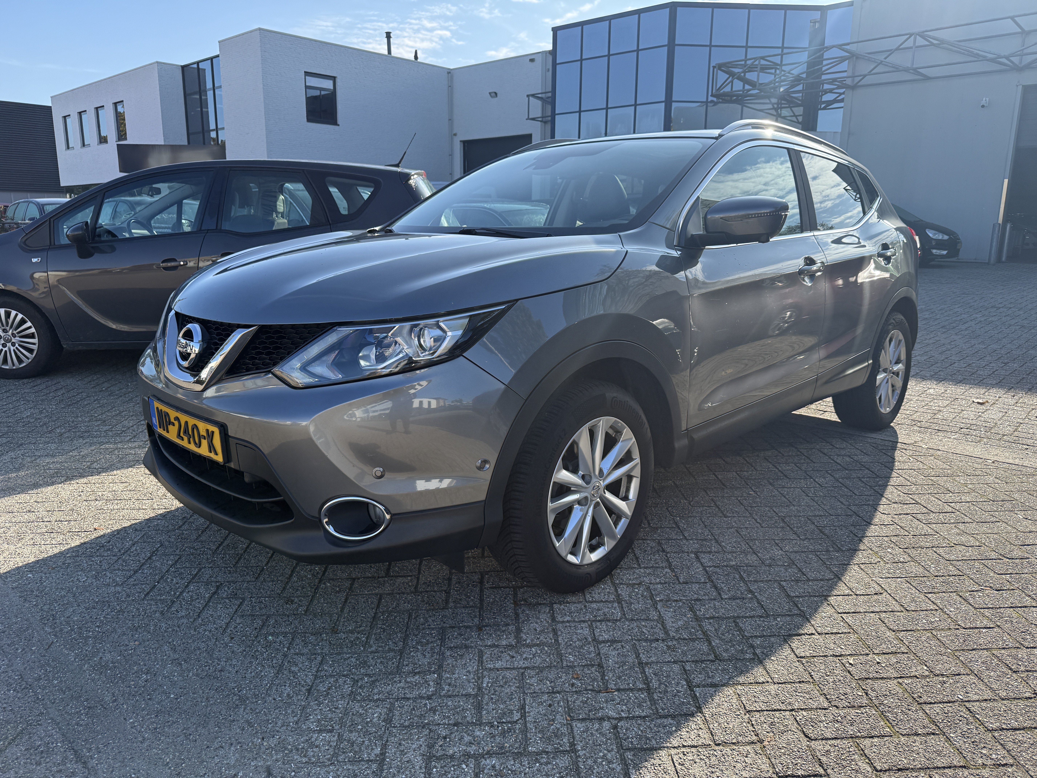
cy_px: 389
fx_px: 719
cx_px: 518
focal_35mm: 24
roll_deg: +1.6
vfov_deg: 56.8
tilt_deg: -10.7
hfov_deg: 71.6
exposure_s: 1/2299
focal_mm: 6.76
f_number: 1.78
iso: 100
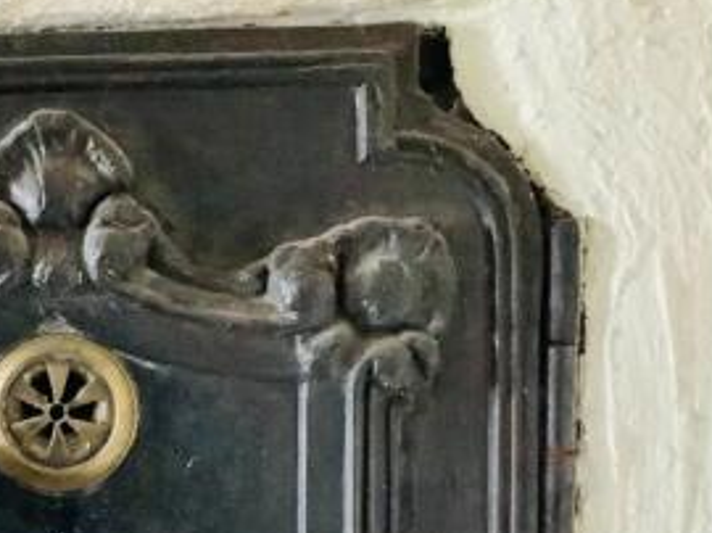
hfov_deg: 27.9
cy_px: 389
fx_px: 1377
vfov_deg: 21.7
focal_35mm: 67
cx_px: 75
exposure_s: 1/40
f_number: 2.4
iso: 400
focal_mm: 3.3
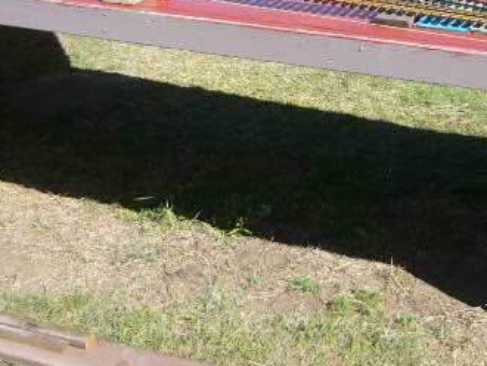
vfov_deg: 22.4
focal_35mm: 64
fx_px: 901
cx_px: 286
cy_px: 40
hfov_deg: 30.2
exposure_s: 1/800
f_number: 2.8
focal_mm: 5.5
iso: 100
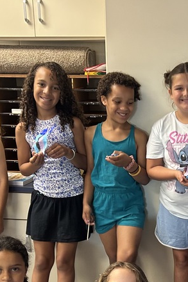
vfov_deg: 30.7
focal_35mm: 63
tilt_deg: -19.7
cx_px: 163
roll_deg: -0.2
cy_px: 244
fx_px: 494
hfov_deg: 21.2
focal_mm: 5.7
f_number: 1.5
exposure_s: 1/41
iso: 200
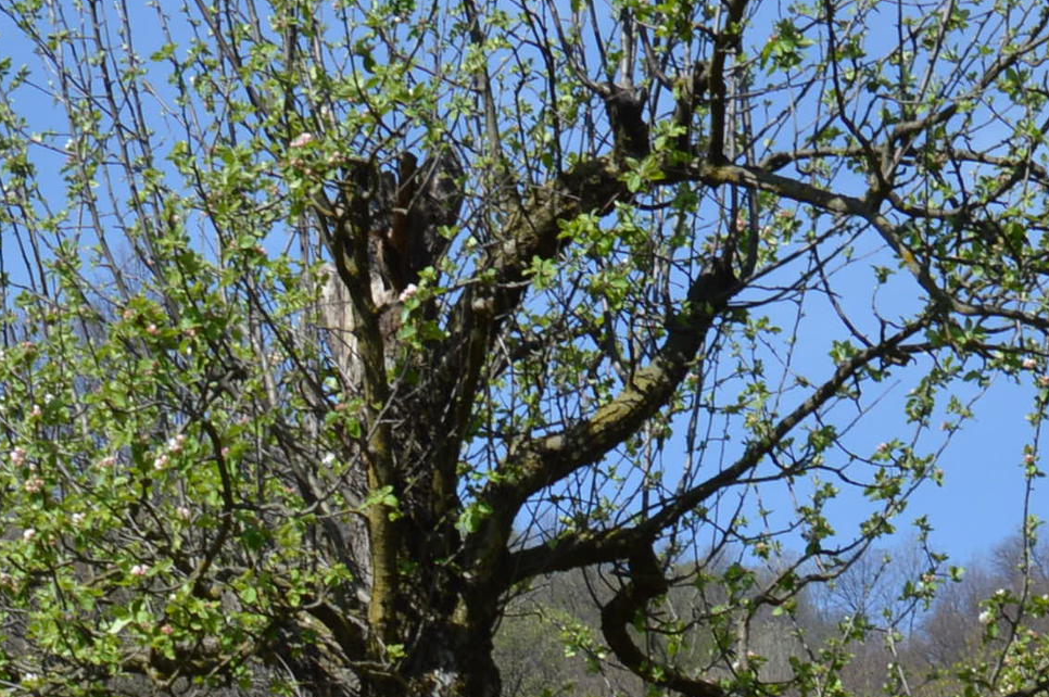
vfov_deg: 8.0
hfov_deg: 12.2
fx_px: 4861
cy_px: 1205
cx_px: 30
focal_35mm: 167
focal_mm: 28
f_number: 8
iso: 100
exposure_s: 1/250
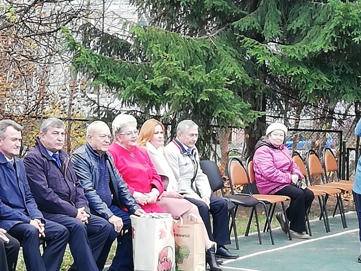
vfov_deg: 10.7
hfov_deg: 14.3
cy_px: 111
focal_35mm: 138
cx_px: 100
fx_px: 1439
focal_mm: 3.81
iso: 64
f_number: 2.2
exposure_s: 1/50
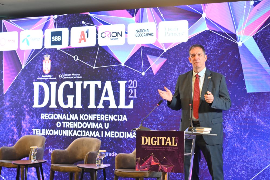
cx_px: 135
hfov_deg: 21.5
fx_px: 712
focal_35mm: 95
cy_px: 90
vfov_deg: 14.4
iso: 2000
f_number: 4
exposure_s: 1/200
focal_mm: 95
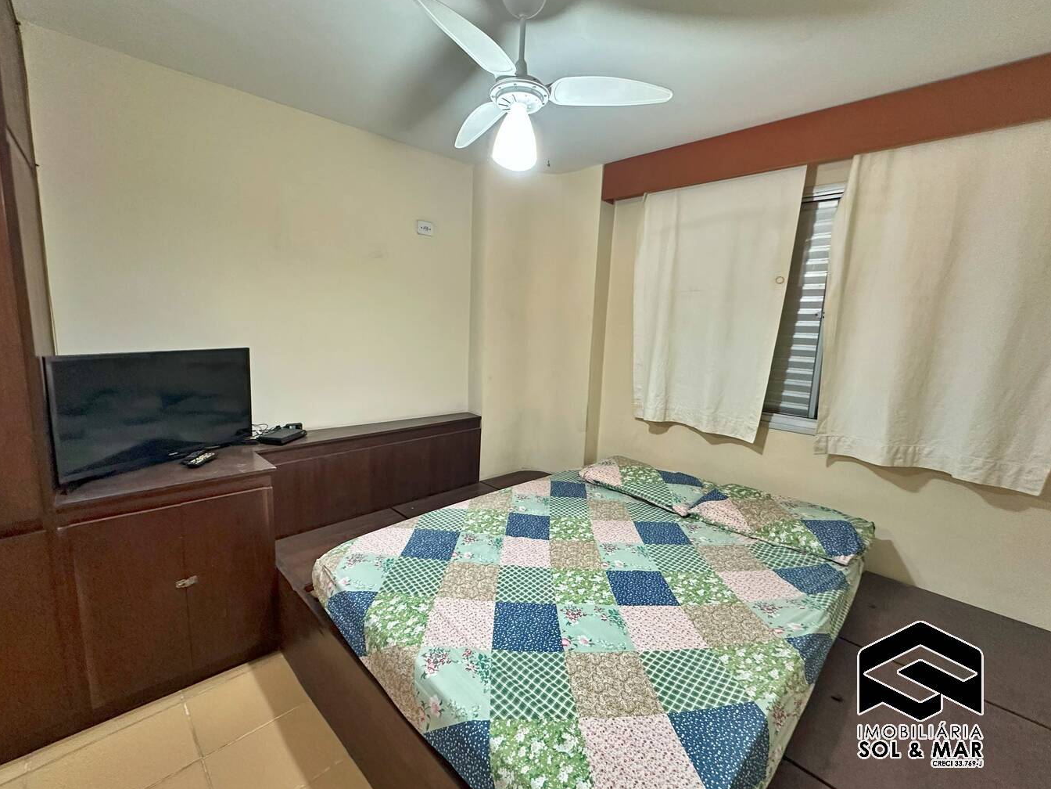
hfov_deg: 98.1
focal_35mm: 15
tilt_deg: -8.6
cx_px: 506
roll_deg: -2.2
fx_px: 455
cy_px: 393
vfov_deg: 81.7
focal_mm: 2.22
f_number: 2.2
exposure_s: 1/60
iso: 500
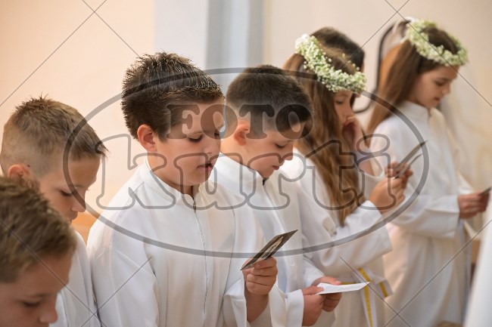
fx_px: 1148
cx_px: 246
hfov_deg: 24.2
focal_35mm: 84
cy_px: 164
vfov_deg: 16.3
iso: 5000
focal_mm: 84
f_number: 4
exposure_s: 1/125
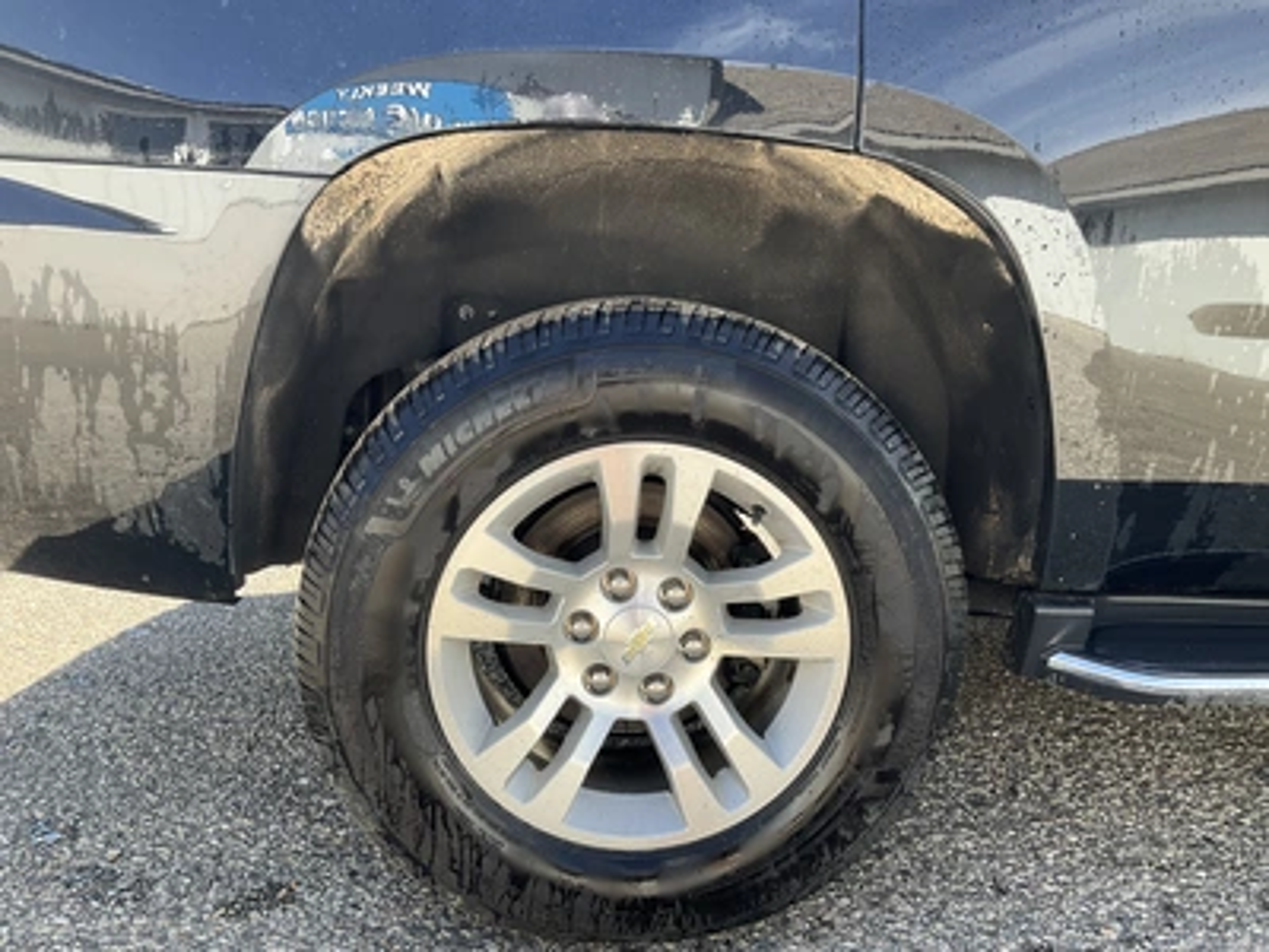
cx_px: 634
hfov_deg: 61.7
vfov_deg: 48.2
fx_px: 1063
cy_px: 476
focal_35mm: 29
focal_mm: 3
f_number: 1.8
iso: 20
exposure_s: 1/197
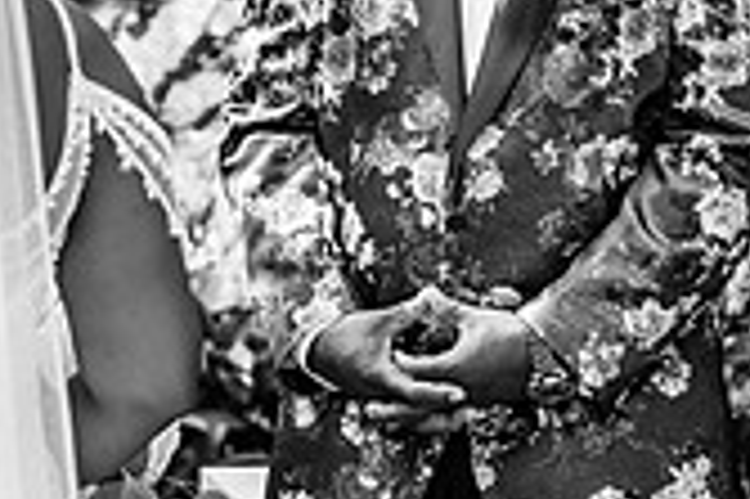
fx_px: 5703
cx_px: 194
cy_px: -136
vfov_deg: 5.0
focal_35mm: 274
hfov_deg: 7.5
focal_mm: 74
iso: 200
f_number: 4
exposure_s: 1/160
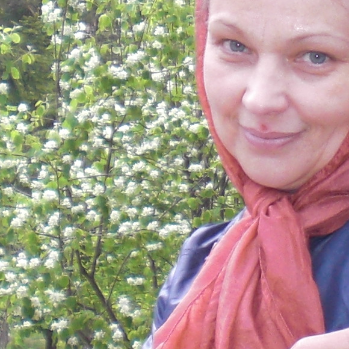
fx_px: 2156
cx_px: 274
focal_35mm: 189
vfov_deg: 9.3
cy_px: 124
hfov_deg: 9.2
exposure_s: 1/80
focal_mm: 6.3
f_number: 3.1
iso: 100
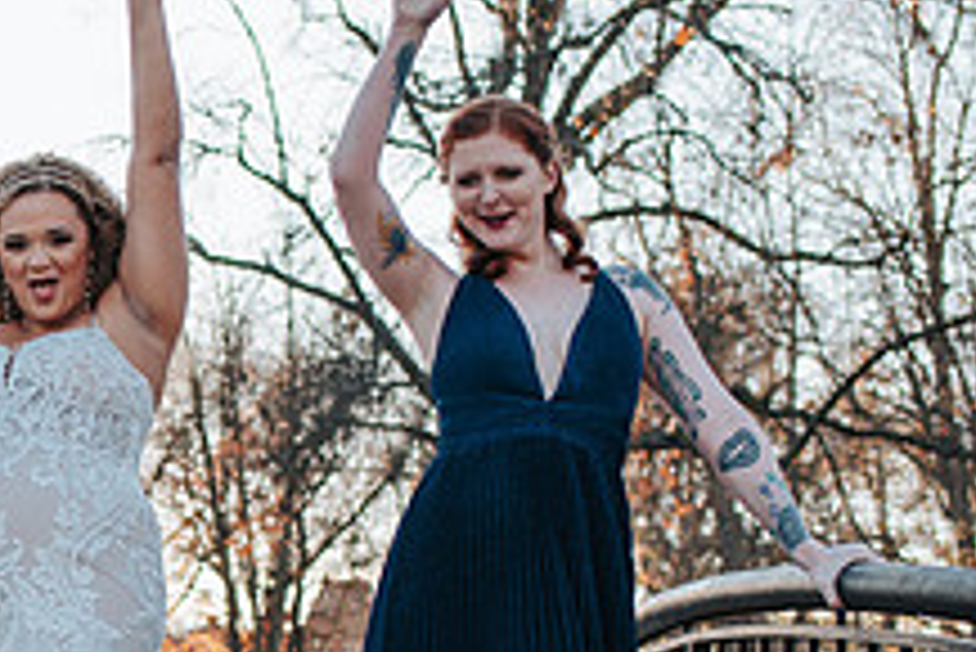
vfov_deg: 12.7
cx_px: -227
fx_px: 2903
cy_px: 665
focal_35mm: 107
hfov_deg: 18.0
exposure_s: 1/400
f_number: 2.8
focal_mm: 35
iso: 125
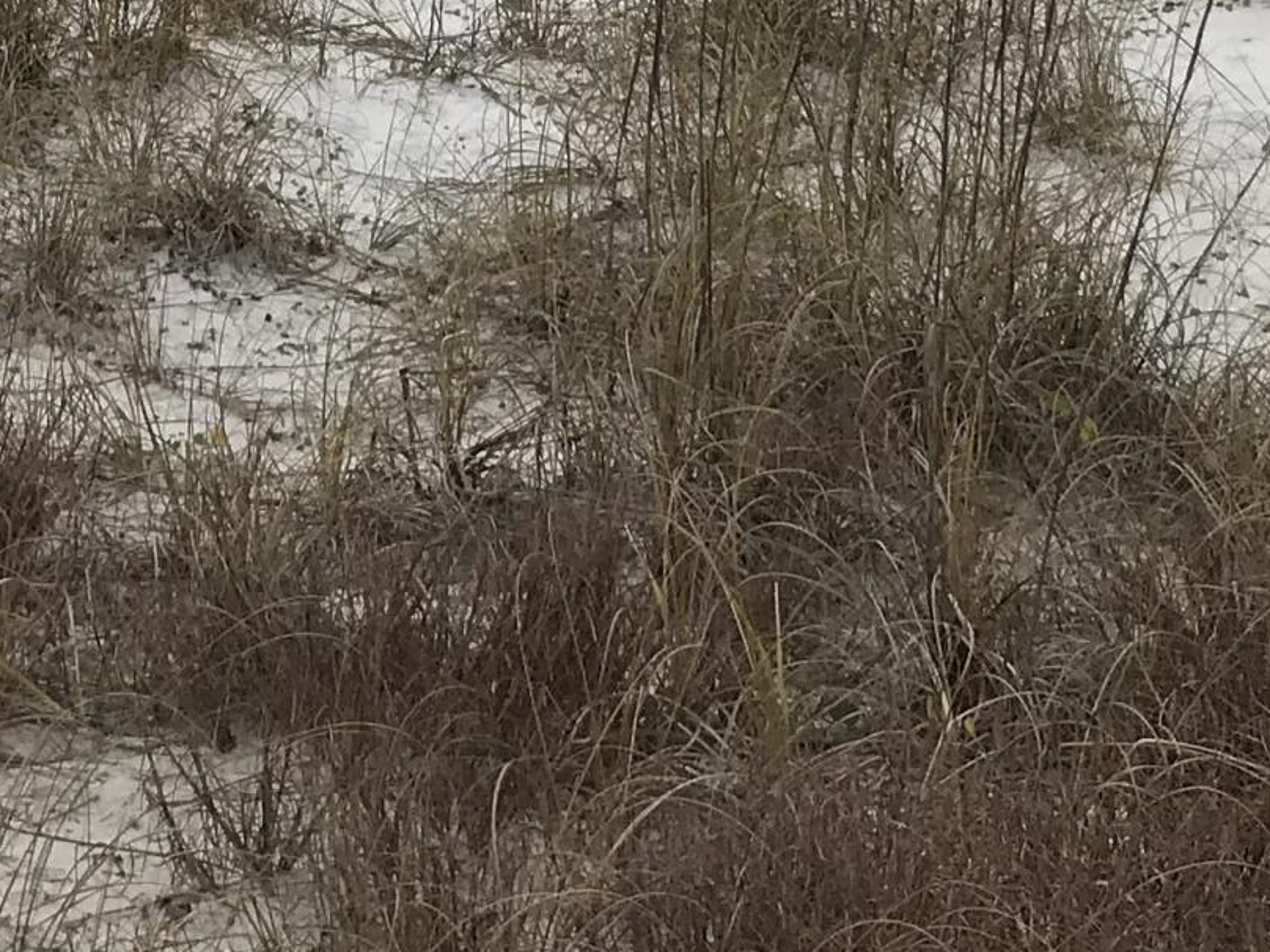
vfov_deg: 13.0
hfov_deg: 18.4
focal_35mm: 104
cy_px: -732
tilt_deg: -3.6
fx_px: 3816
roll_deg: -2.7
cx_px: -13
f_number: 1.8
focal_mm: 3.99
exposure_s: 1/1546
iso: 20
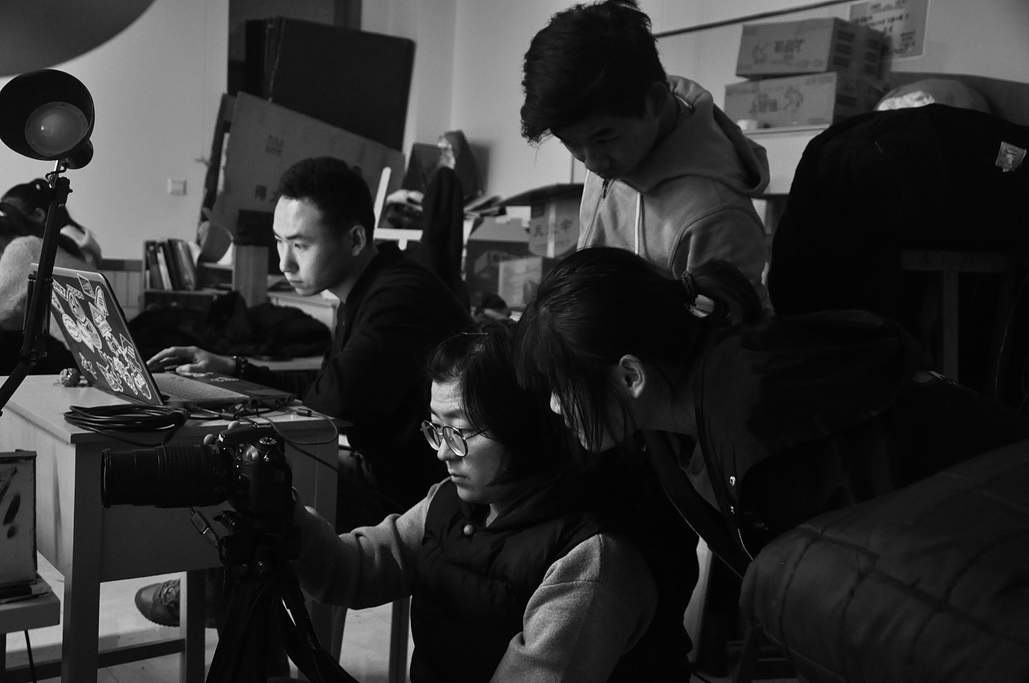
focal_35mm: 39
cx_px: 514
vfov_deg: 34.1
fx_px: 1113
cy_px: 342
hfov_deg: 49.6
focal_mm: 26
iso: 800
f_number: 4
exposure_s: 1/20
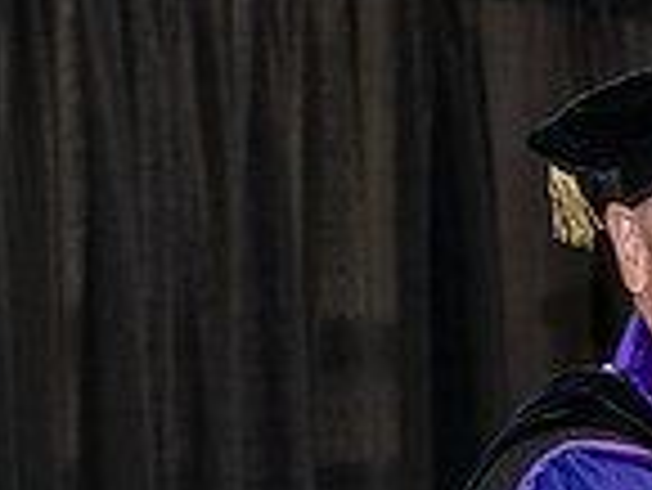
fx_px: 5071
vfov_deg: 5.5
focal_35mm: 269
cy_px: 542
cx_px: 845
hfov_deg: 7.3
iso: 2500
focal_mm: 70
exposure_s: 1/200
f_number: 5
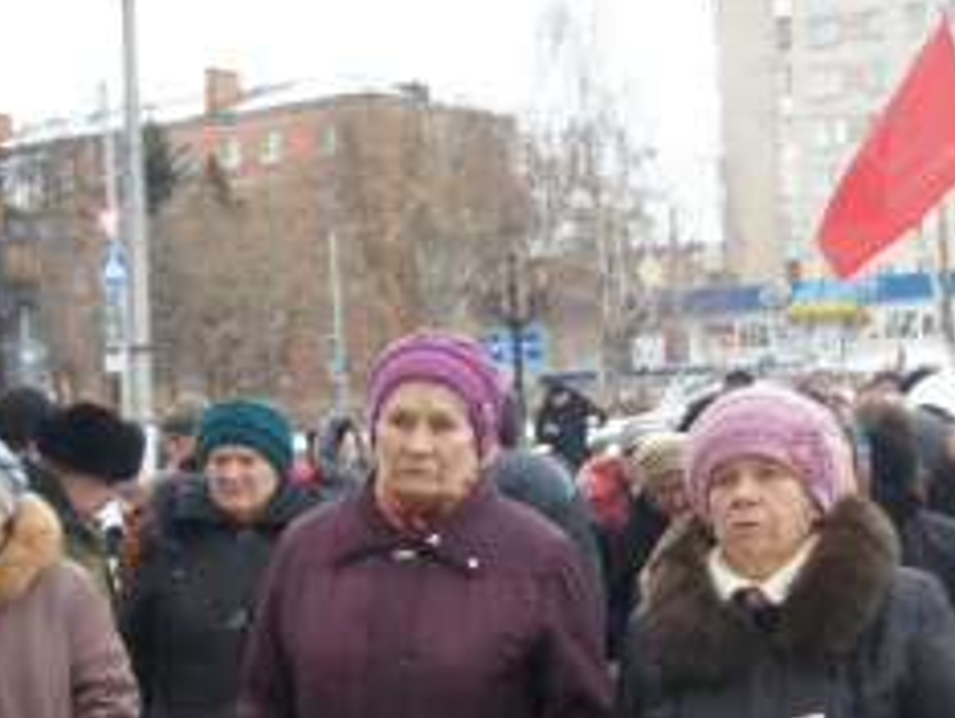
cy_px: 596
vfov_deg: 20.5
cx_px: 641
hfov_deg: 27.2
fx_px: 1962
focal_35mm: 71
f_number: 4.5
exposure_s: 1/100
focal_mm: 23
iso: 200
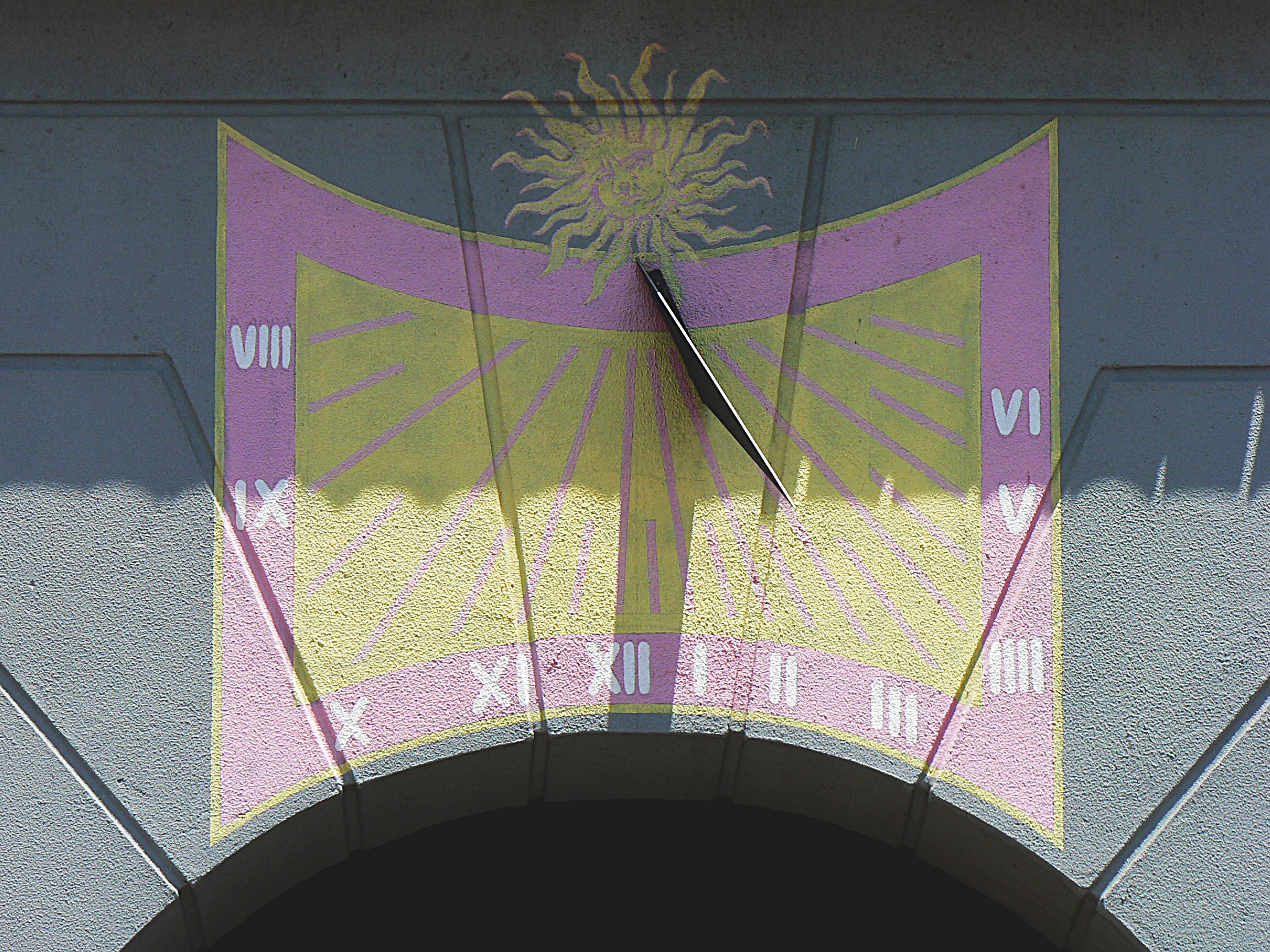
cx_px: 635
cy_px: 476
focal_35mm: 216
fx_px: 7925
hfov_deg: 9.2
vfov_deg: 6.9
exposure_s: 1/400
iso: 64
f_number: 4.5
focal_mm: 37.1
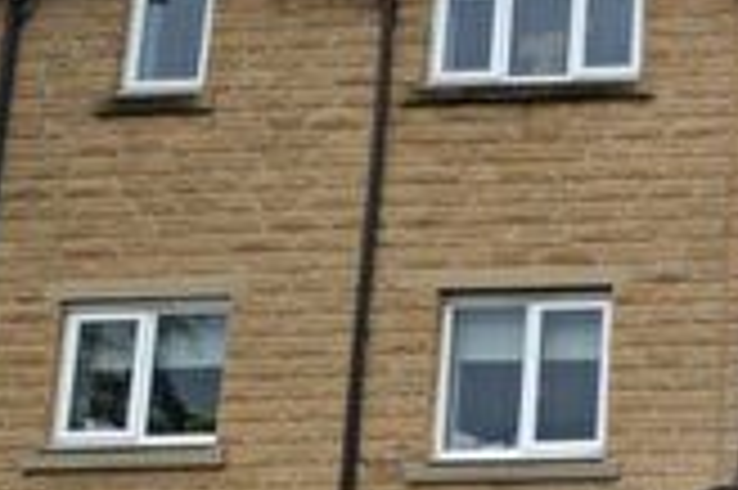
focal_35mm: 64
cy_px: 506
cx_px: 1260
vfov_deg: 20.4
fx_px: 1311
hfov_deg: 22.2
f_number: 6.3
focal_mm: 10
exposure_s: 1/160
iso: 100
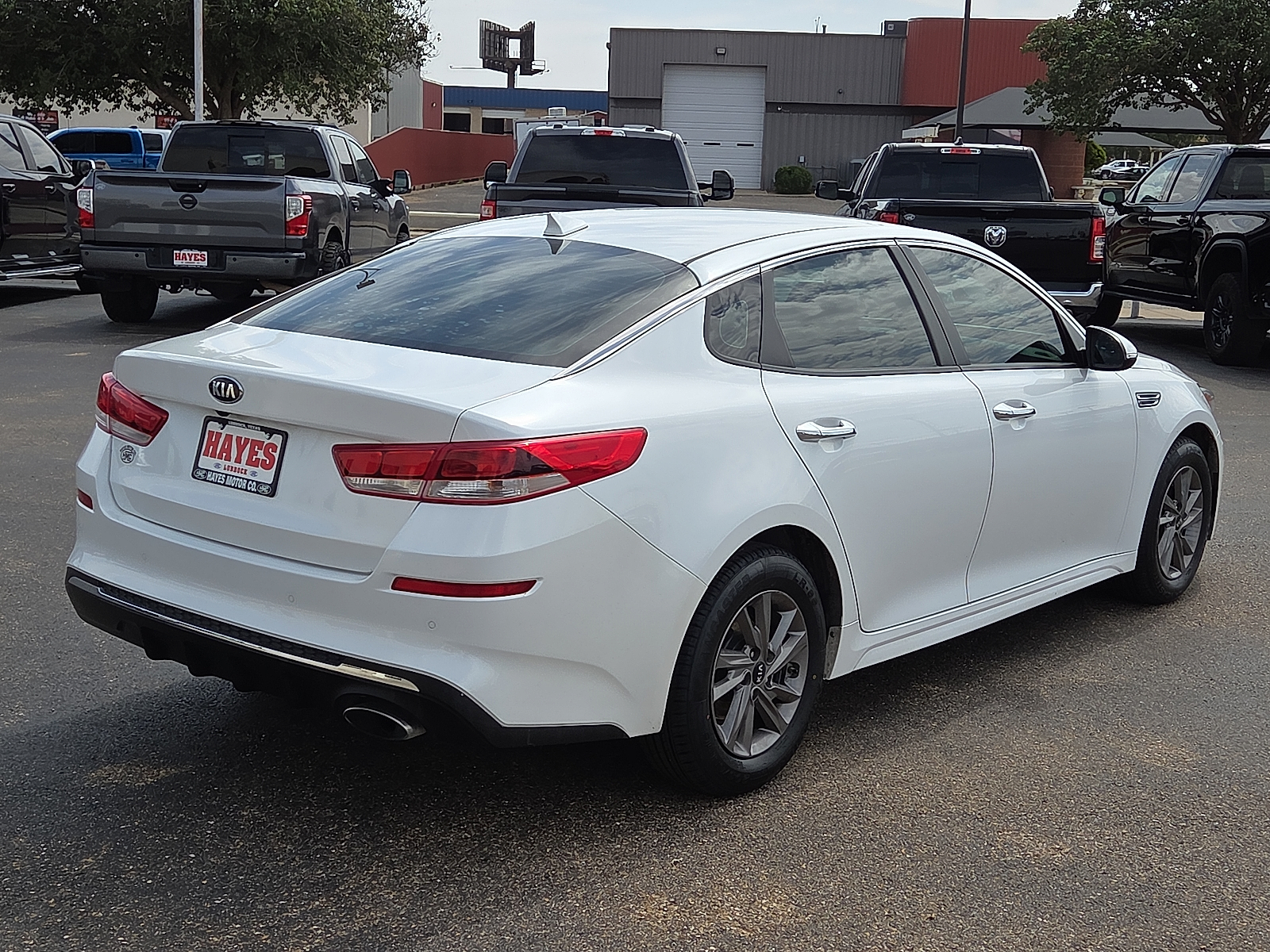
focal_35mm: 45
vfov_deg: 32.2
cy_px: 476
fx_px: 1651
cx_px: 635
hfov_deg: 42.1
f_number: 1.8
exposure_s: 1/5000
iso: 77
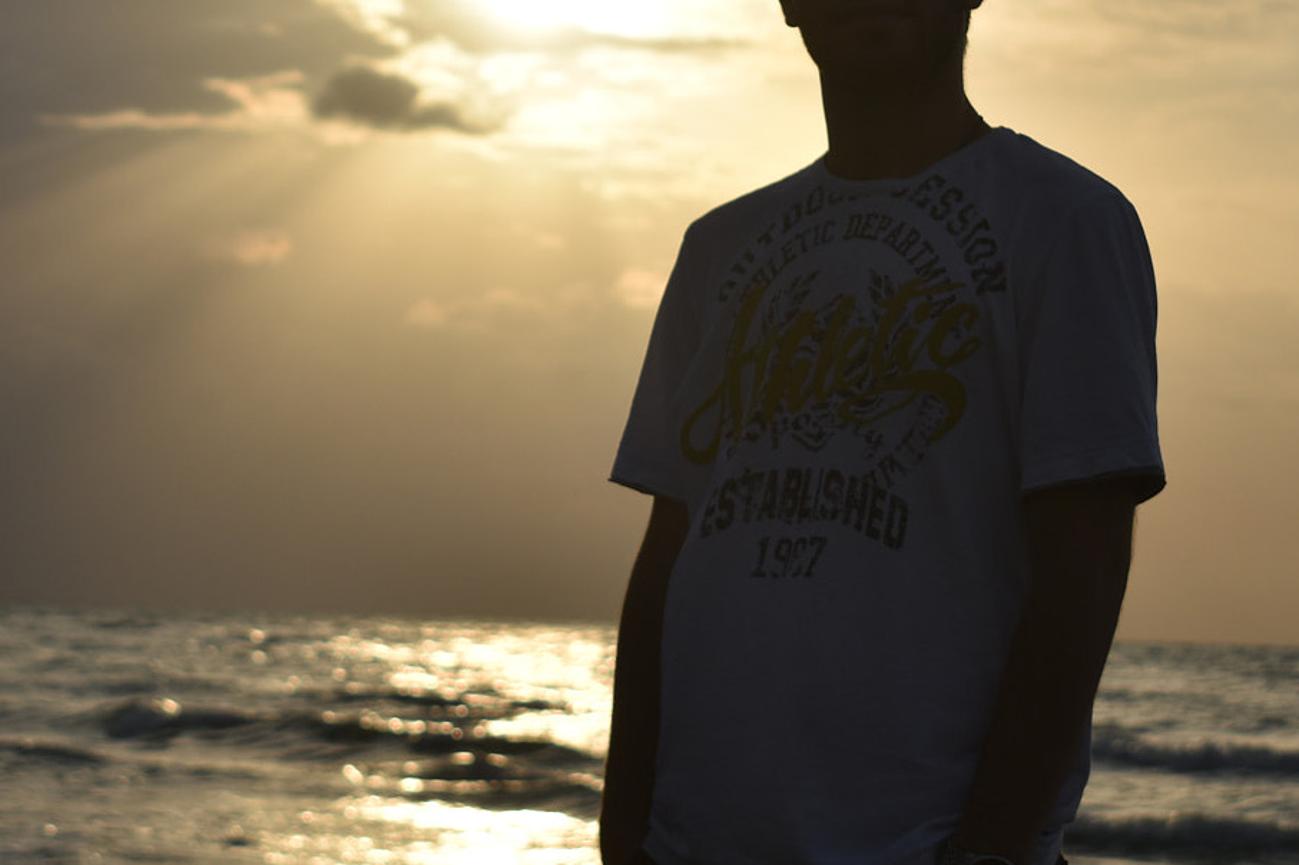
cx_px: 461
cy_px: 282
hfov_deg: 16.1
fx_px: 4581
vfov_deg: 10.8
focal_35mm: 127
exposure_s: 1/2500
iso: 100
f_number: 5.3
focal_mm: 48
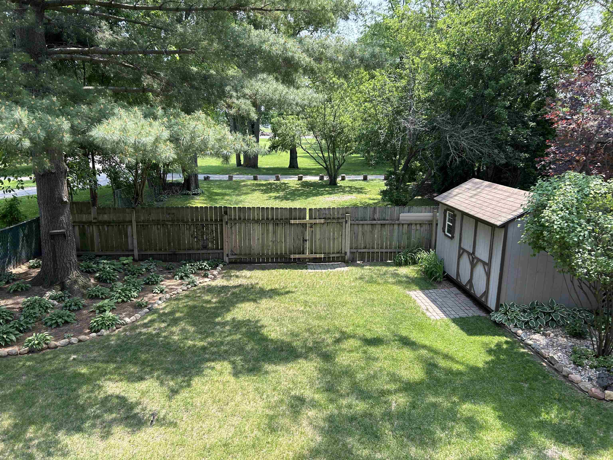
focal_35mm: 26
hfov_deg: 67.3
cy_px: 230
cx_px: 306
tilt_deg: -12.6
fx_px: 460
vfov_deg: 53.1
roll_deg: +0.7
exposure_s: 1/957
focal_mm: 5.7
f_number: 1.5
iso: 50
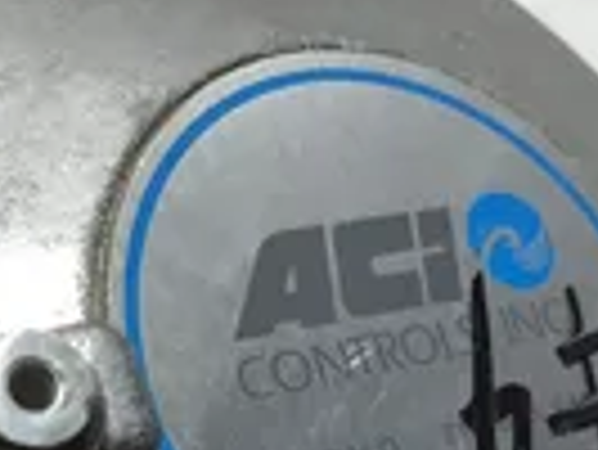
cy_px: 490
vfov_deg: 15.5
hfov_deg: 21.0
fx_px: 1608
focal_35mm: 93
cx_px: 405
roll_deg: -3.5
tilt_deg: -42.2
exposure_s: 1/120
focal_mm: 3.3
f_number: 2.4
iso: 32
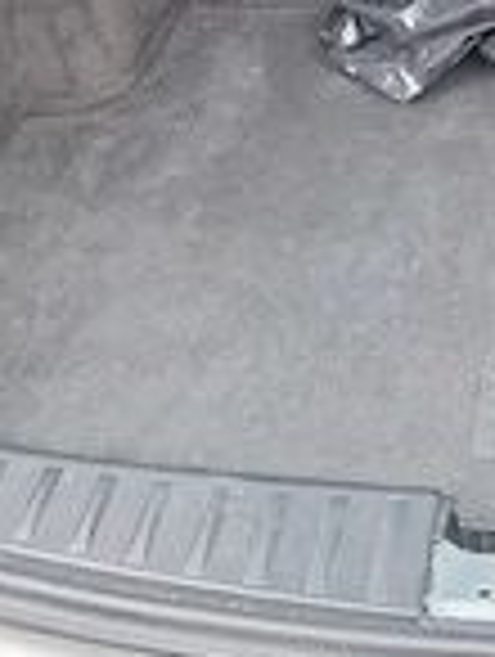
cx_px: 558
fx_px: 1198
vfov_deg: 27.4
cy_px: -112
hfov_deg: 22.0
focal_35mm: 63
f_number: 1.8
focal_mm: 5.54
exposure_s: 1/50
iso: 100
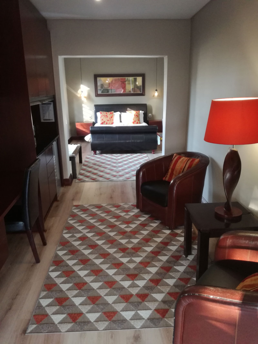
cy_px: 172
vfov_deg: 65.3
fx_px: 268
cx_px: 129
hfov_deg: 51.4
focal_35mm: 27
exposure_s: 1/25
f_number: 2
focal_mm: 3.79
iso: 320
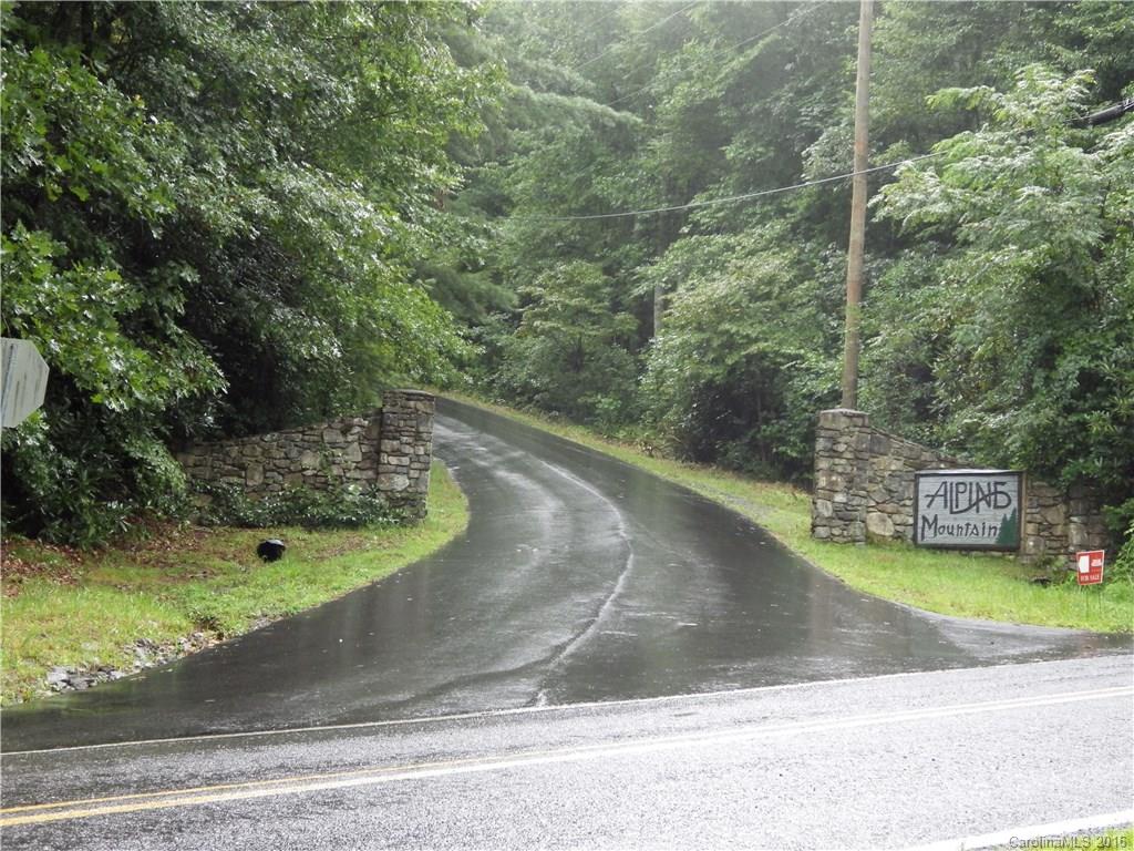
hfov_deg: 32.7
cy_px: 426
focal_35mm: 59
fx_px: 1933
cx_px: 567
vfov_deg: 24.8
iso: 320
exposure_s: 1/60
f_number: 4
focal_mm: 10.7
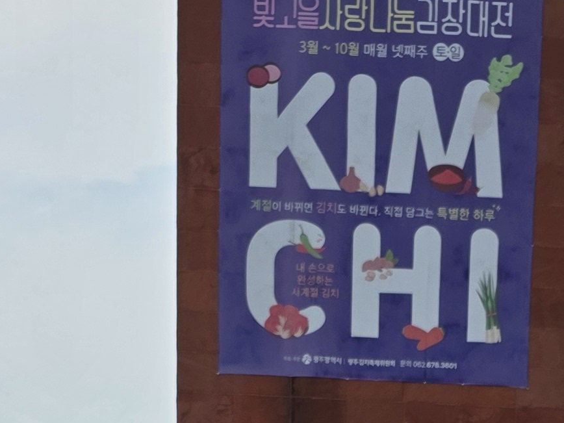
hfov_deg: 18.2
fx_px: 1727
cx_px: 537
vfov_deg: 11.8
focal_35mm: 106
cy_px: 964
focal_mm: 6.3
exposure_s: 1/7061
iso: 80
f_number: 1.7
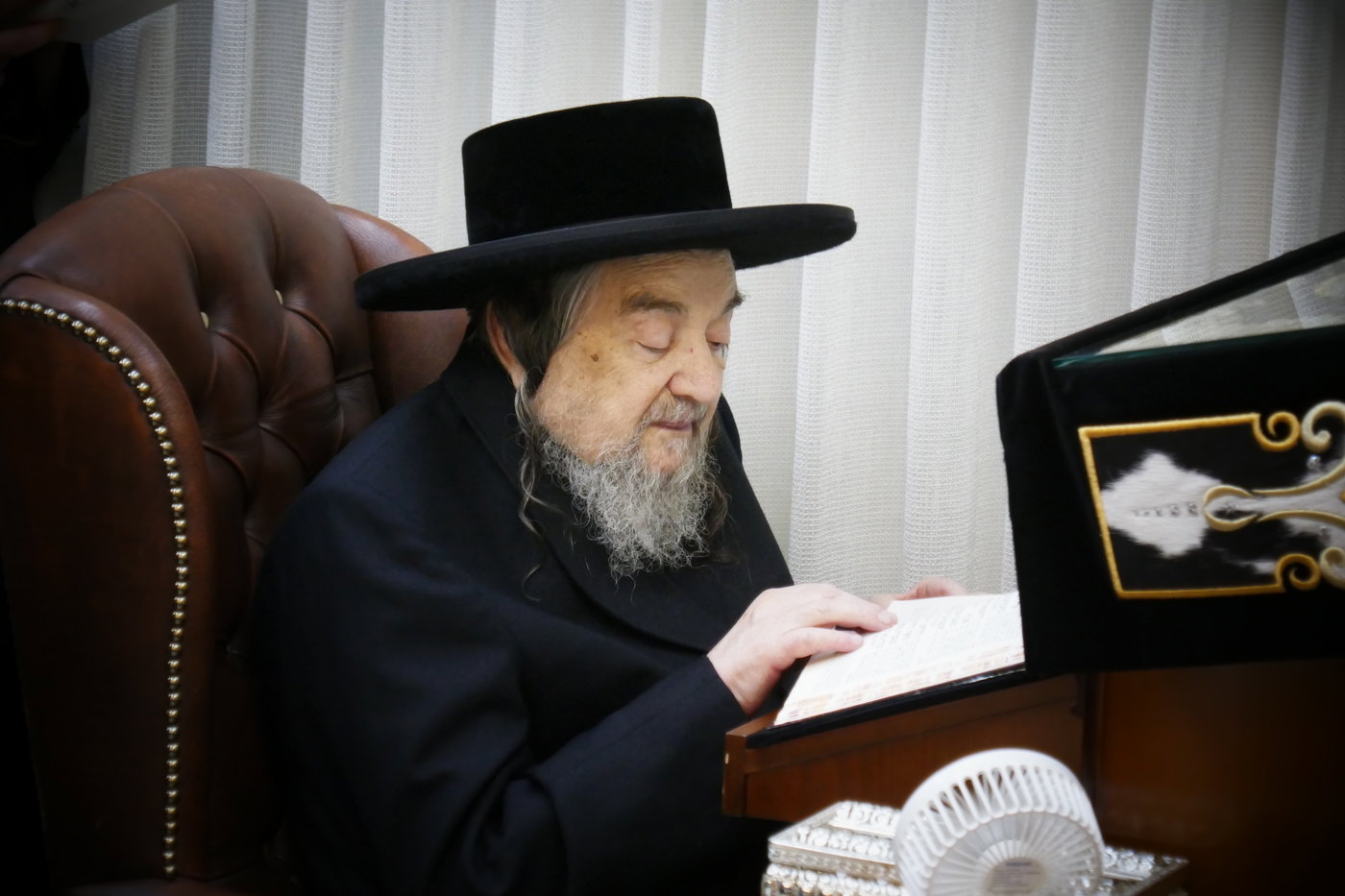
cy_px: 448
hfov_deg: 12.5
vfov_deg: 8.3
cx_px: 672
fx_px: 6163
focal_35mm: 165
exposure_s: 1/80
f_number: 5.9
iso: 1600
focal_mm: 60.3
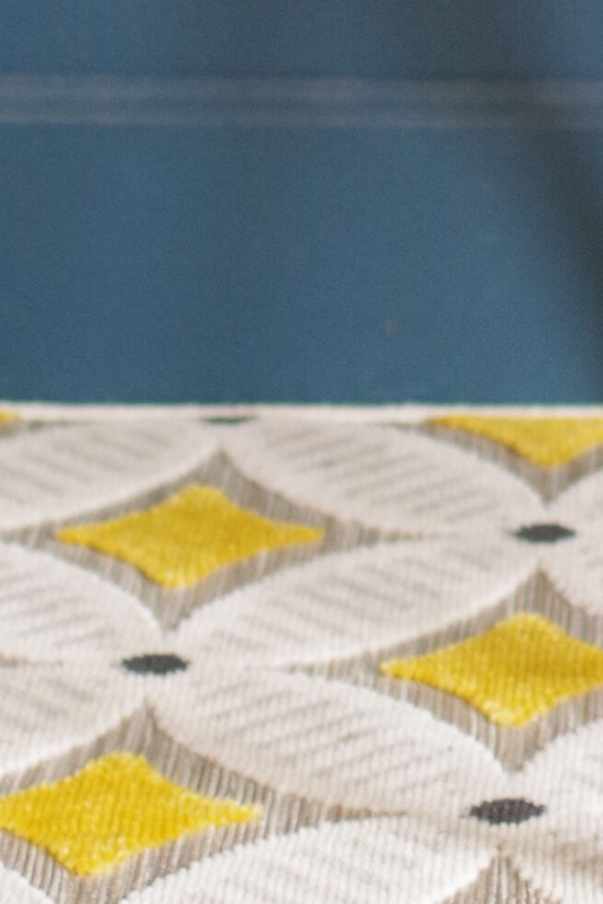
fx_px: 5600
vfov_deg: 8.9
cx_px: 743
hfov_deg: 6.1
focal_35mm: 223
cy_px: -682
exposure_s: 1/15
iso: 800
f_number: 2.4
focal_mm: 35
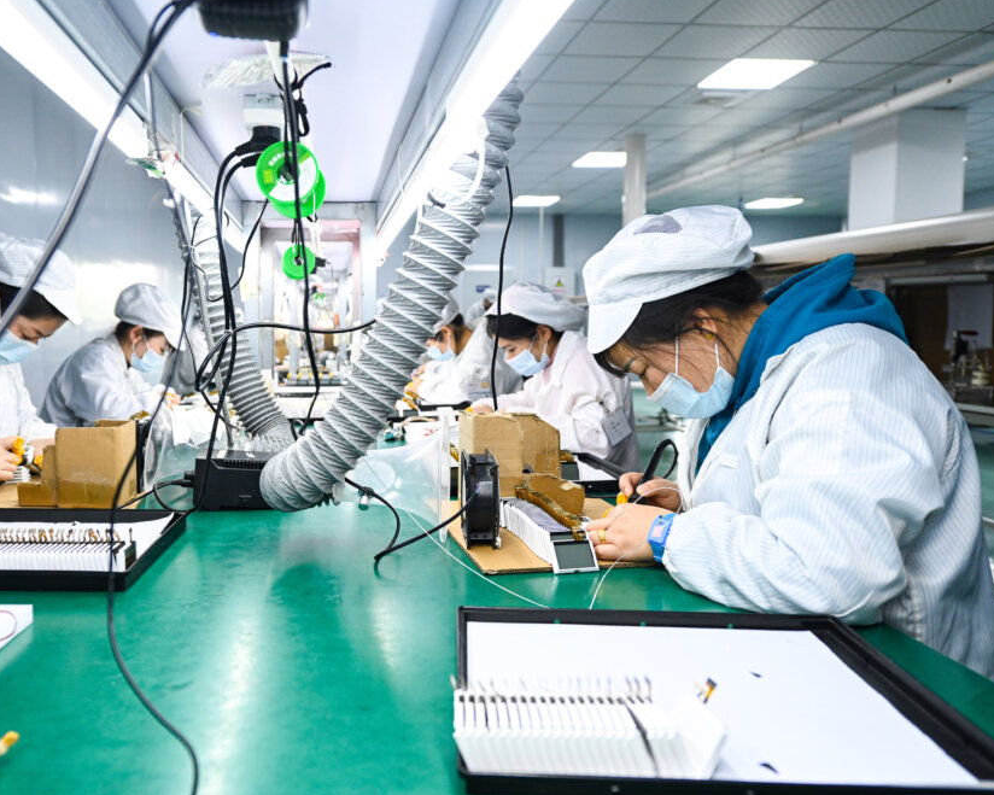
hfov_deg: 61.5
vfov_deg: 51.5
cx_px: 384
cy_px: 389
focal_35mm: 28
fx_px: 824
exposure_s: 1/320
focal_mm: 24
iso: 1250
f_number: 4
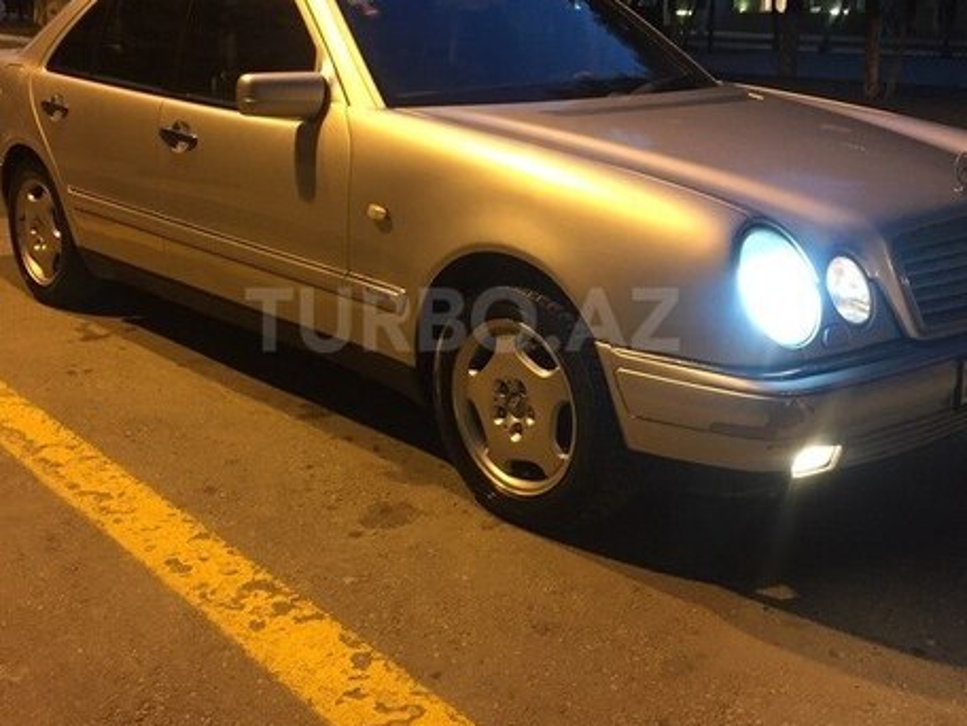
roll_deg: -0.4
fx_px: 1173
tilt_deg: -13.6
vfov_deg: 34.3
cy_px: 319
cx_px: 462
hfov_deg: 44.8
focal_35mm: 42
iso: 250
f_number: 2.2
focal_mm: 4.15
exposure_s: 1/33
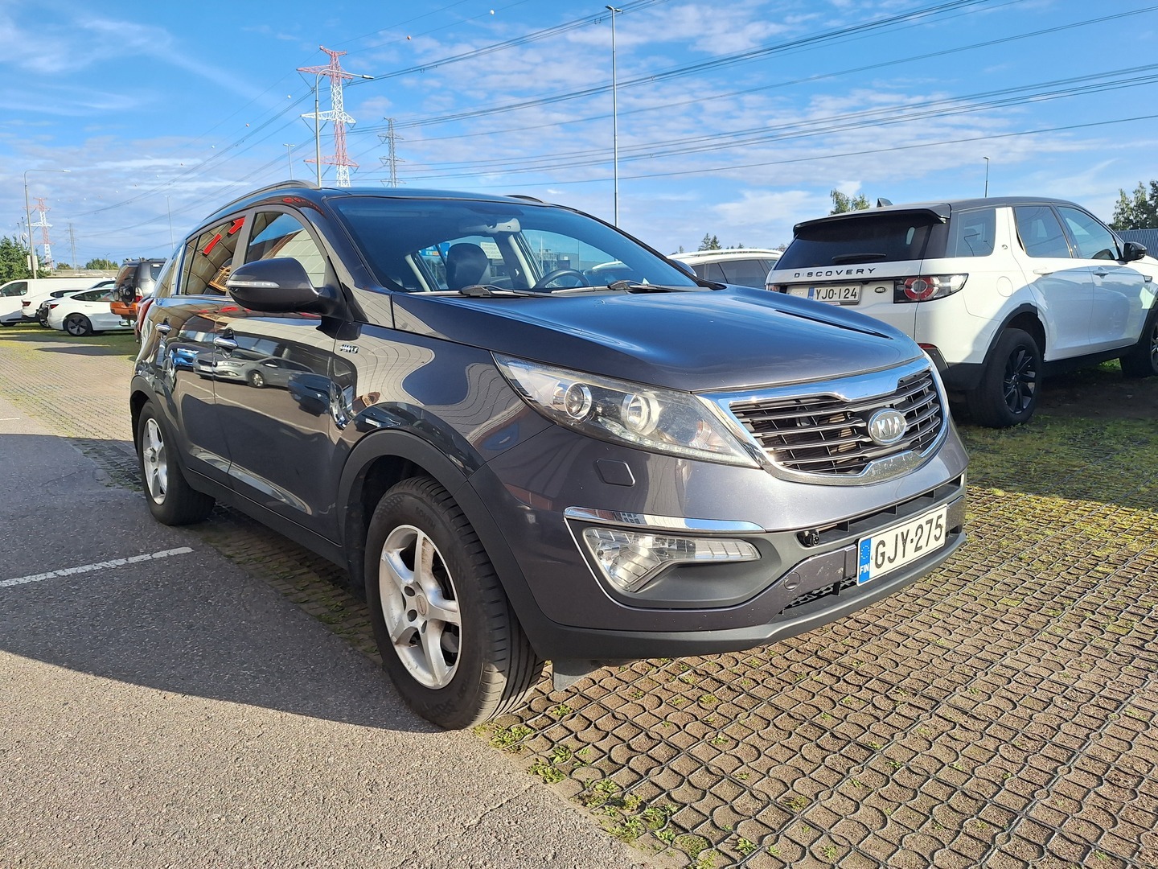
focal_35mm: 23
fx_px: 769
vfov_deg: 58.9
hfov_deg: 73.9
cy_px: 434
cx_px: 579
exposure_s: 1/1912
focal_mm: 5.54
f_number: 1.8
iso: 40
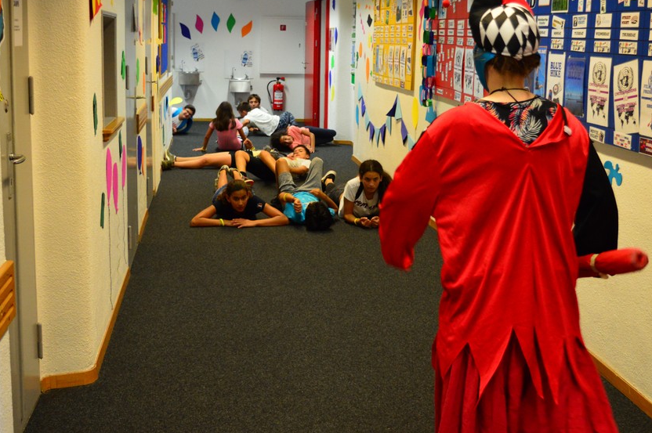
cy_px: 180
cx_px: 355
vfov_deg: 28.0
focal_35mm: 48
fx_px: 868
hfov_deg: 41.1
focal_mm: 26
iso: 1600
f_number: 4
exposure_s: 1/50
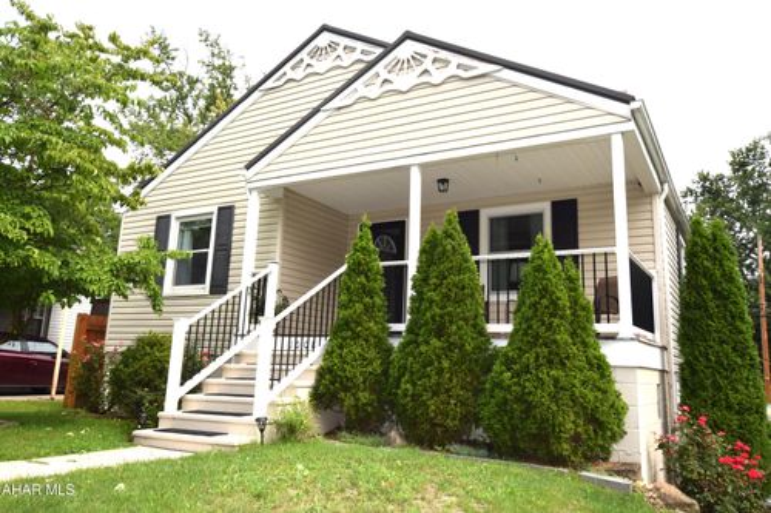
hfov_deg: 67.4
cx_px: 386
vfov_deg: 47.9
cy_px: 256
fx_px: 578
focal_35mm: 27
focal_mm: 18
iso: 100
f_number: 9
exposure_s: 1/200
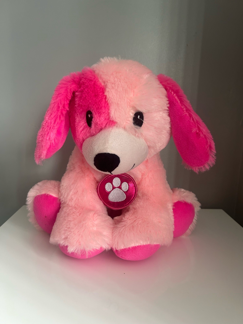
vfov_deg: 67.3
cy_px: 162
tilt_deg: -10.9
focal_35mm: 26
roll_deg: -1.8
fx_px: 243
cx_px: 122
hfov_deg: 53.1
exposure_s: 1/69
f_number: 1.5
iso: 125
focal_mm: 5.7
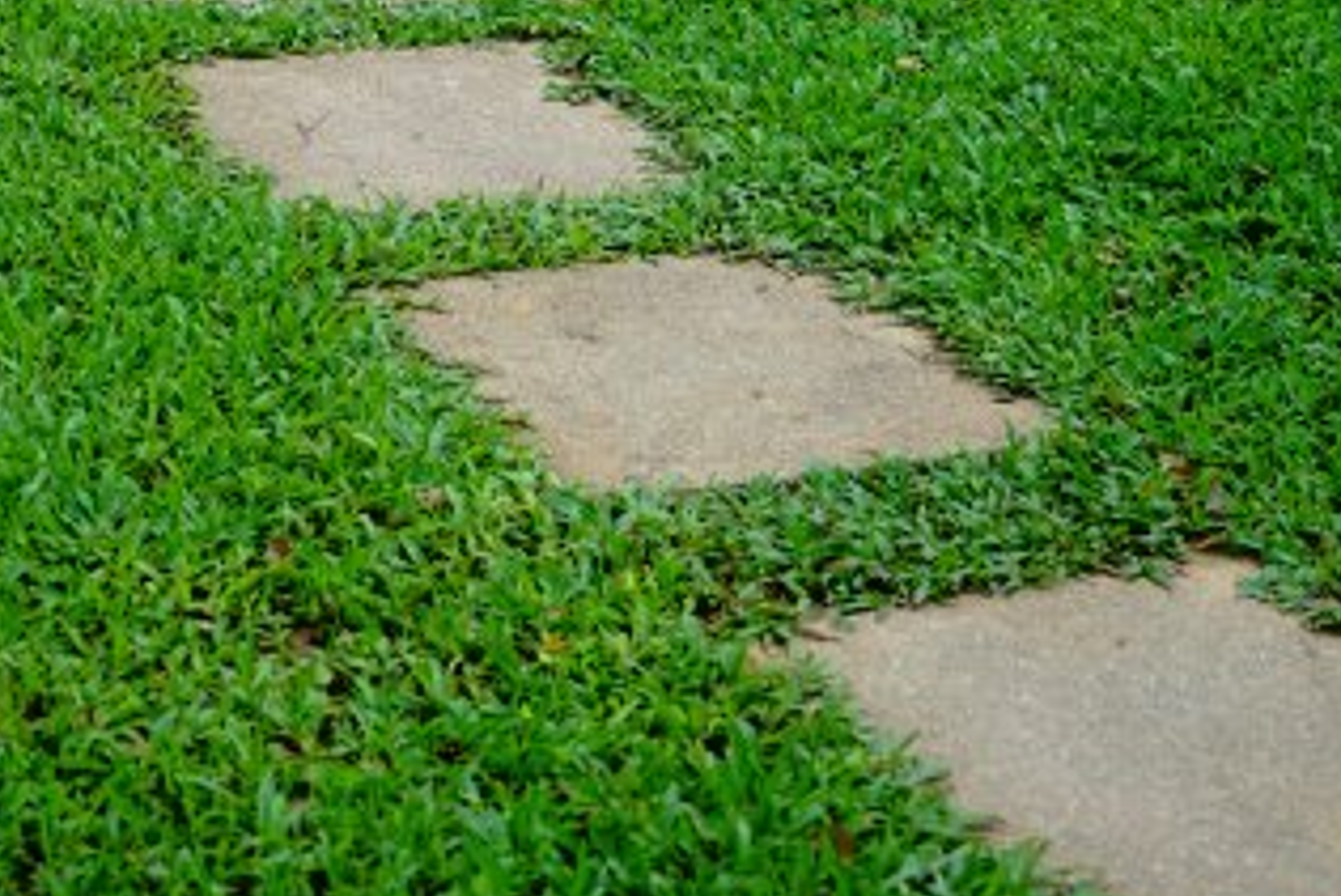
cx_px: 403
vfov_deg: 14.6
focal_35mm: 93
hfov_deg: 21.8
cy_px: 183
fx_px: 3466
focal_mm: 48
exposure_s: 1/100
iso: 200
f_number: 6.3
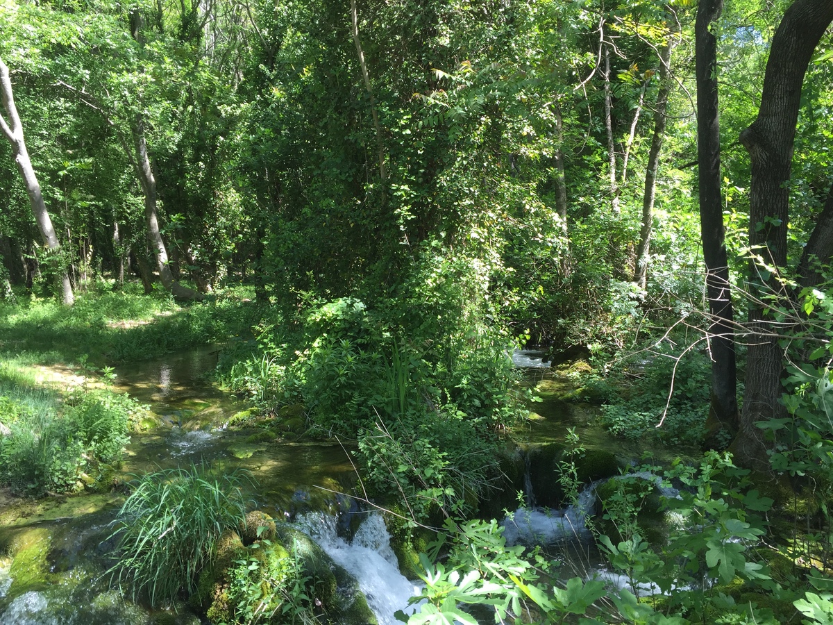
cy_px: 312
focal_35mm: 29
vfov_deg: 48.2
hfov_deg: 61.7
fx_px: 698
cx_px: 416
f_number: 2.2
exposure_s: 1/165
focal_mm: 4.15
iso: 32
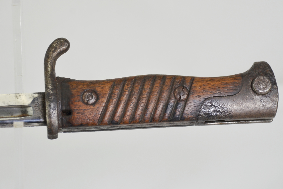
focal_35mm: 162
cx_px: 149
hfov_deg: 12.7
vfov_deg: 8.5
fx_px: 1273
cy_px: 96
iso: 400
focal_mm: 90
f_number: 5.6
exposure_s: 1/320
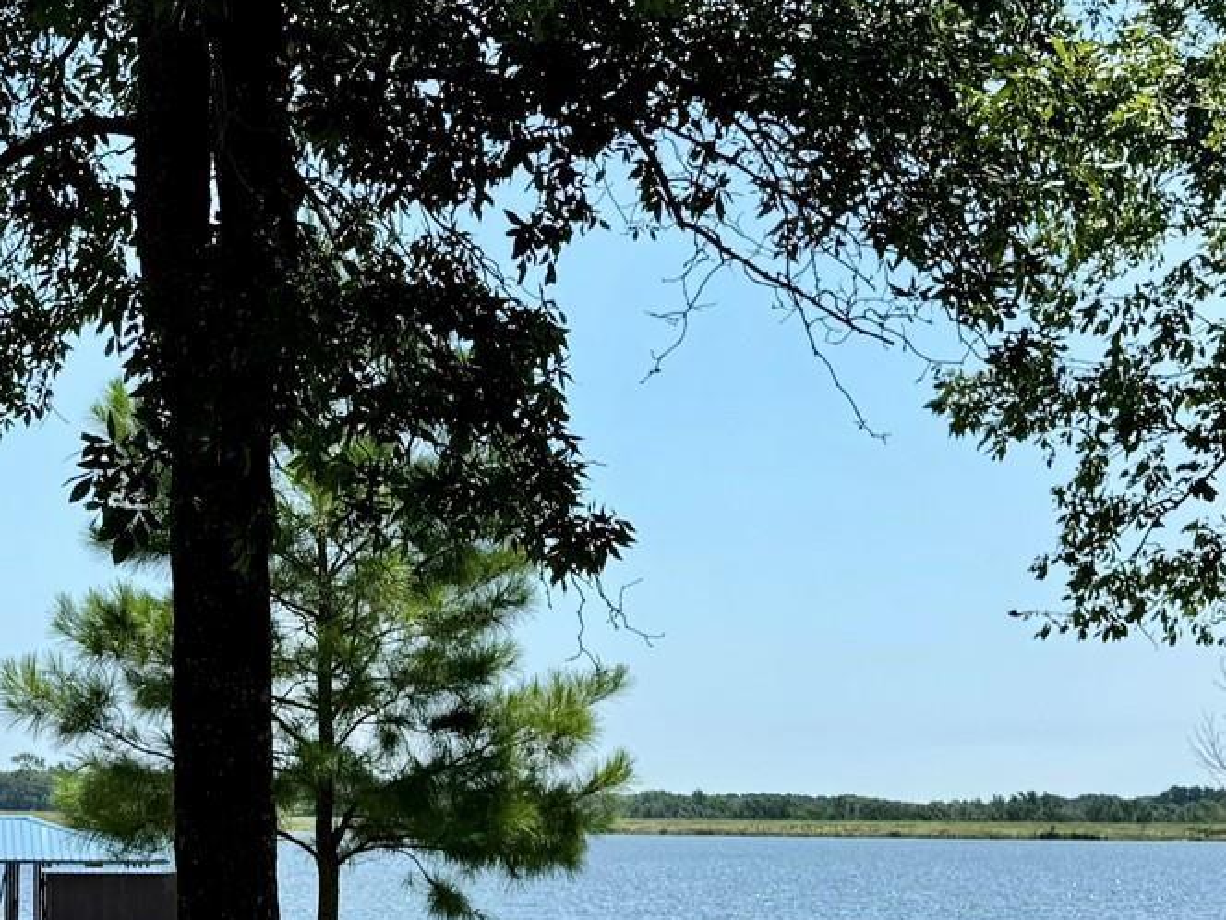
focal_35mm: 74
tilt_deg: +1.9
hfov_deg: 25.1
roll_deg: -0.4
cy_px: 702
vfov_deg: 19.7
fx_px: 2621
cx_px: 15
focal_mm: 6.76
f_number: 1.78
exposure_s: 1/3802
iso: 80
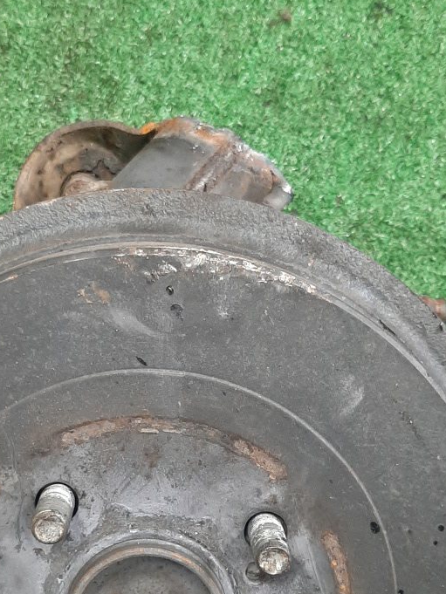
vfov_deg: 34.6
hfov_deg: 26.5
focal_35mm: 55
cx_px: 168
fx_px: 945
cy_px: 391
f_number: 1.7
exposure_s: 1/25
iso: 171
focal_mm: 3.93
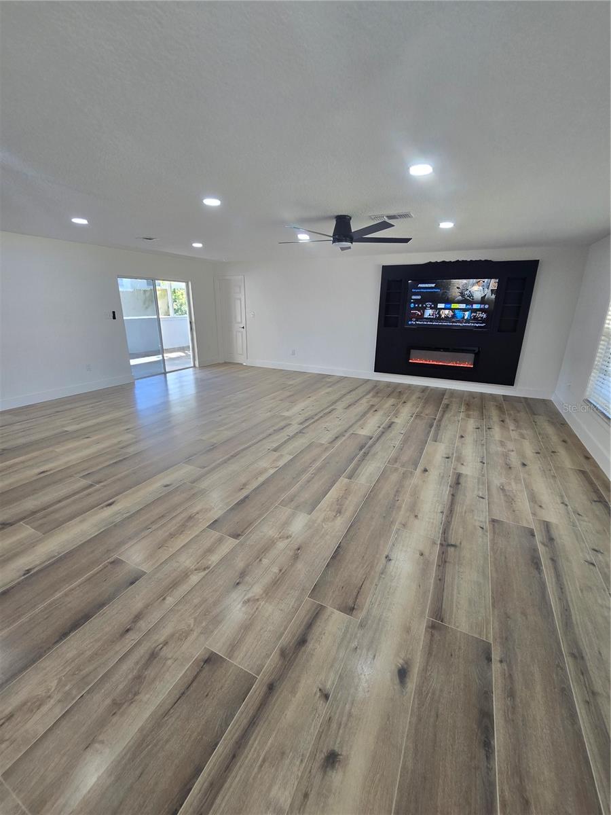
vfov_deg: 106.2
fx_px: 306
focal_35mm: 13
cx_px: 306
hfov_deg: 89.9
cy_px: 408
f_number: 2.2
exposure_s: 1/60
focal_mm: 2.2
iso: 100
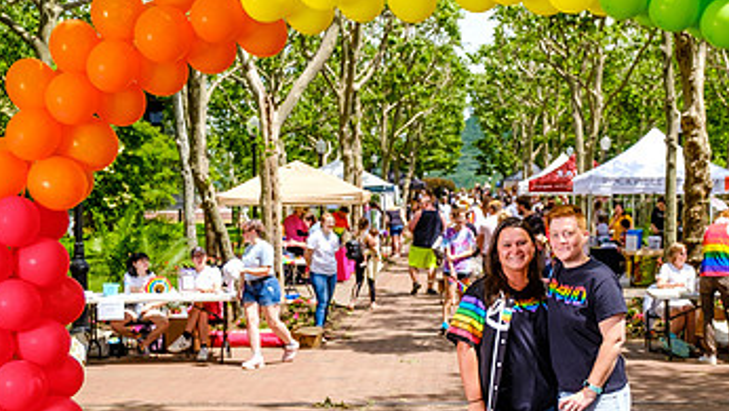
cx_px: 463
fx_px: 1218
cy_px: 239
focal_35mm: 63
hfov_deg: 33.1
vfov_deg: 19.1
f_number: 2.8
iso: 400
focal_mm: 22
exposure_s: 1/2700
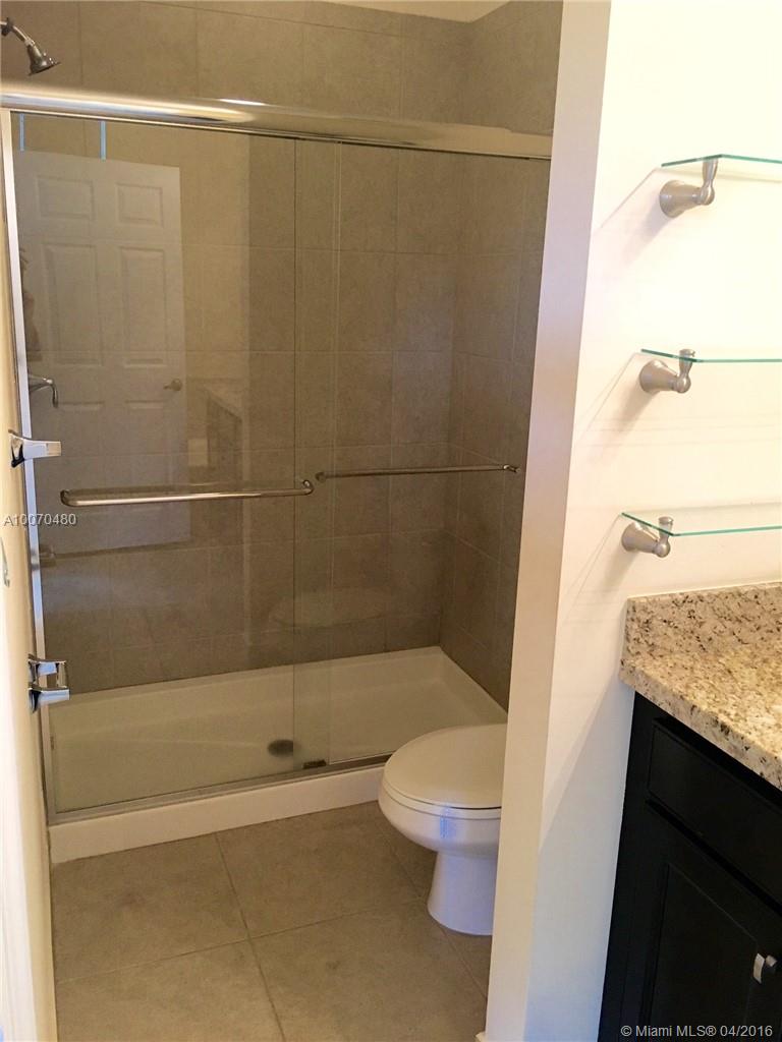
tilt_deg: -14.5
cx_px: 391
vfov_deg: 61.7
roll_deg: -2.1
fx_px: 874
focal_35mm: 29
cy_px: 521
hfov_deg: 48.2
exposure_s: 1/30
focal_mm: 4.15
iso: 125
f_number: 2.2
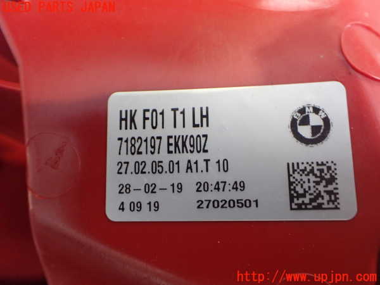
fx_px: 329
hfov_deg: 60.0
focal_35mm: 30
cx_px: 190
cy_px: 142
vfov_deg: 46.8
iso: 800
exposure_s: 1/60
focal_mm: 5.4
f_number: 2.3
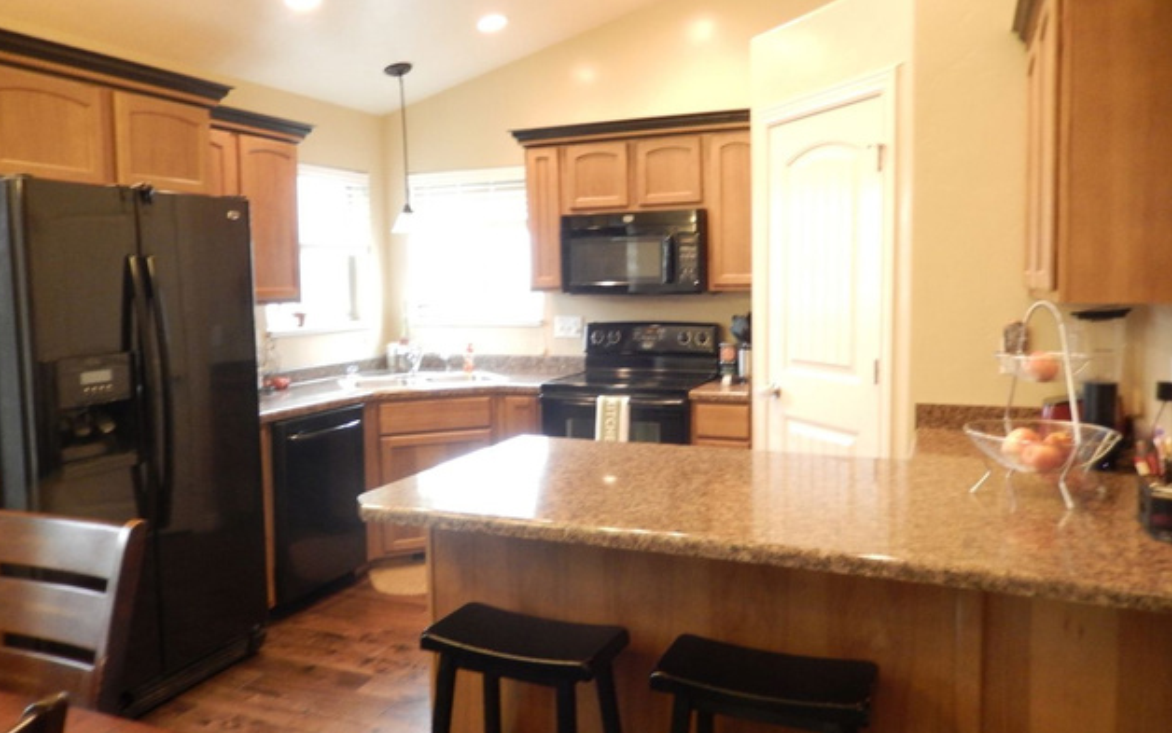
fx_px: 863
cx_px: 588
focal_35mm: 27
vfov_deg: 46.0
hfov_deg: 68.4
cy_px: 343
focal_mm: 4.5
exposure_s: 1/10
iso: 400
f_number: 3.4
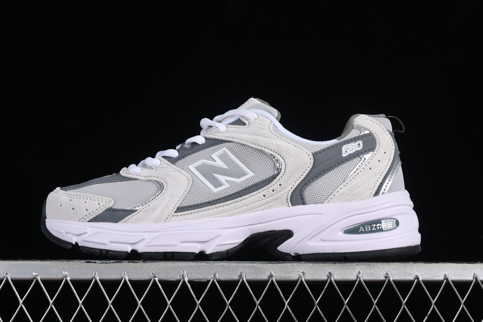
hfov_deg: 25.4
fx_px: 1073
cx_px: 230
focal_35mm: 80
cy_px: 156
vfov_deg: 17.1
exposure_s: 1/80
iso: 160
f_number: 8
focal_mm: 50
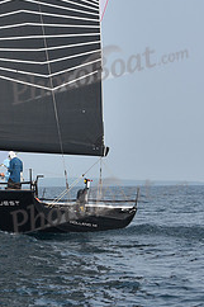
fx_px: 1430
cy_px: 155
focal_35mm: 168
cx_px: -54
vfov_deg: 12.2
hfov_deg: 8.1
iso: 250
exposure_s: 1/1250
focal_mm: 70
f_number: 7.1
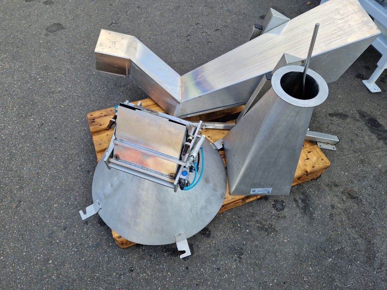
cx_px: 194
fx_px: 257
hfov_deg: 73.9
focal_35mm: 23
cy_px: 145
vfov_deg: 58.9
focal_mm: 5.4
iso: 50
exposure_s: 1/180
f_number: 1.8
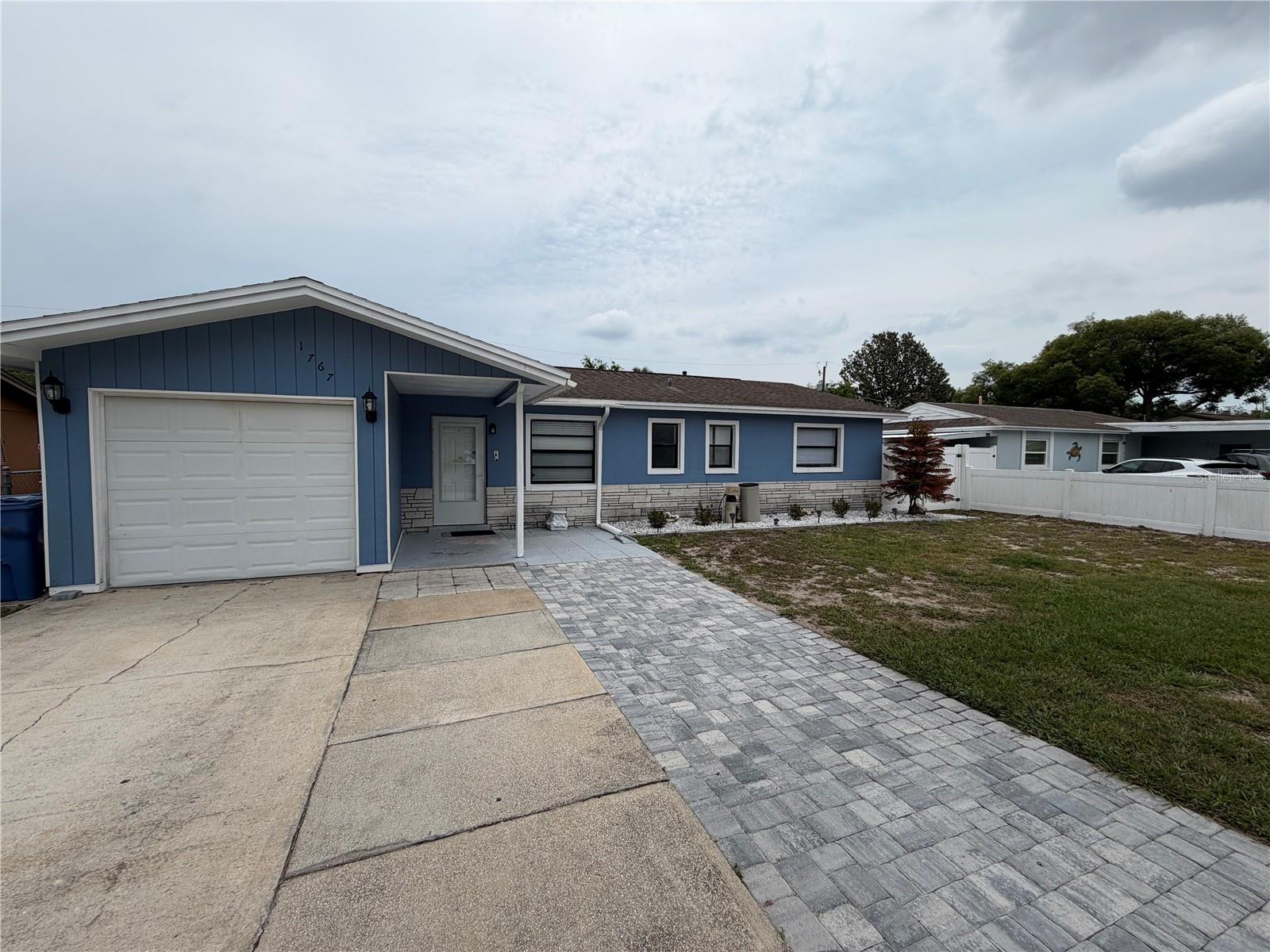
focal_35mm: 14
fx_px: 514
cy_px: 476
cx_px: 635
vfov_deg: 85.7
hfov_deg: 102.1
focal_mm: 2.22
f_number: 2.2
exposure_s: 1/1656
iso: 20
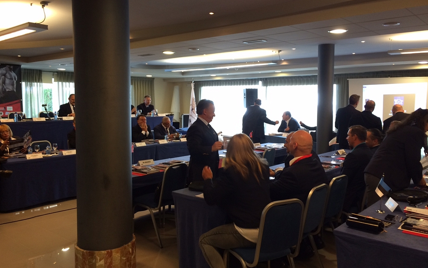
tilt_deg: -3.6
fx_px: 362
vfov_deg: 40.6
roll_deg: +0.7
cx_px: 213
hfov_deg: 61.2
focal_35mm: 31
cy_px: 123
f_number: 2.2
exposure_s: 1/33
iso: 100
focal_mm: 4.15
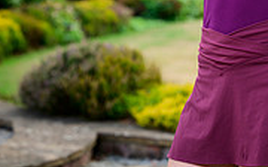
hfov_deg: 9.2
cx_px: 219
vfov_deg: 5.7
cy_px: -134
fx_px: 1656
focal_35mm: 227
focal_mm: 89
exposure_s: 1/200
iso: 160
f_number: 4
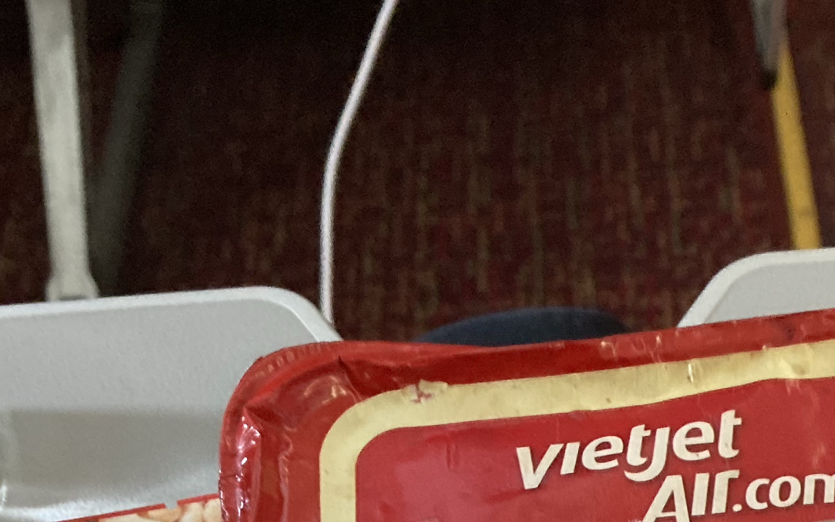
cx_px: 563
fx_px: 1775
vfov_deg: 15.9
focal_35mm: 78
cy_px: 680
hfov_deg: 26.3
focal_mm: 3.99
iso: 320
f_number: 1.8
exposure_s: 1/37
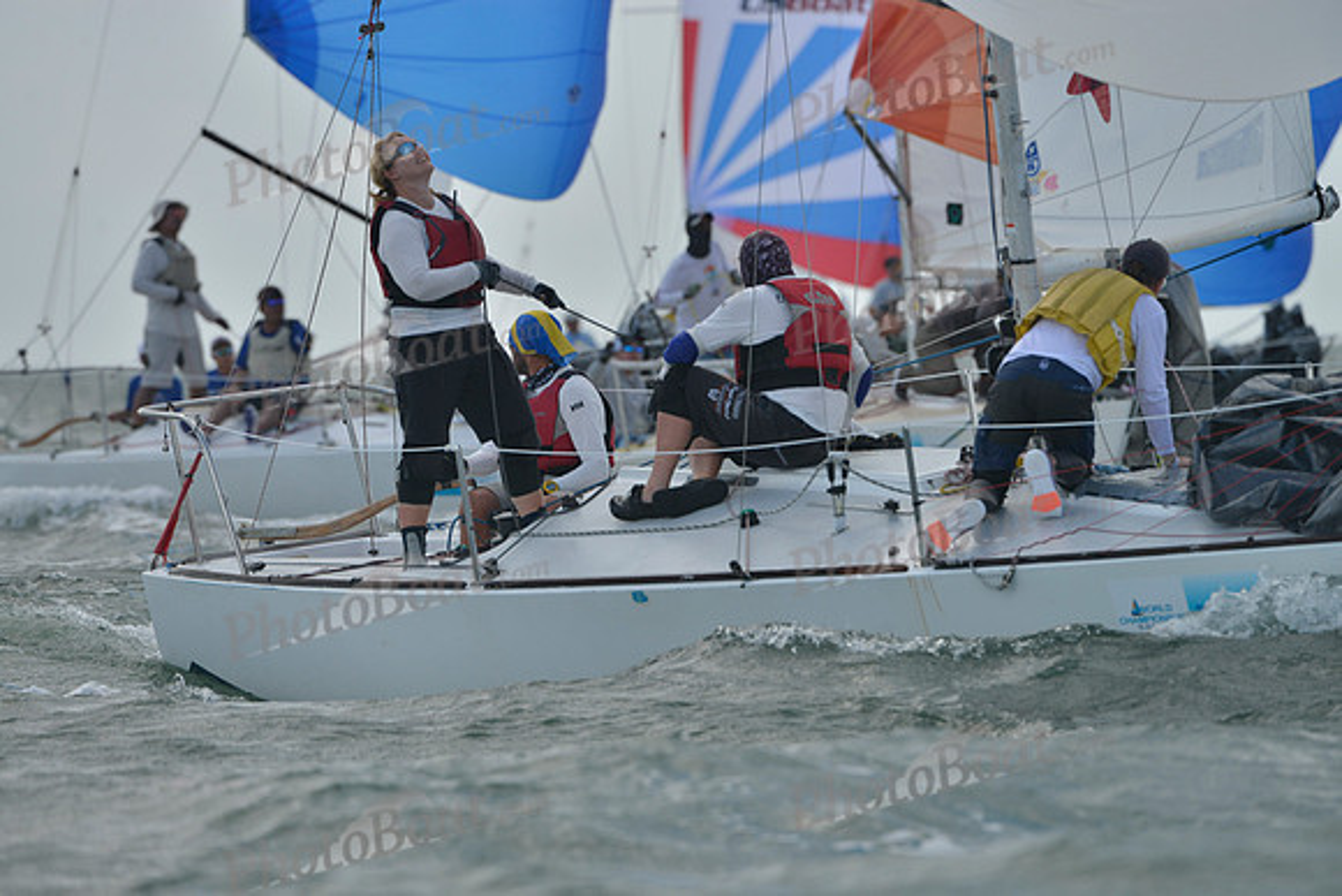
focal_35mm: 400
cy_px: 448
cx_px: 671
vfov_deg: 3.4
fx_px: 14914
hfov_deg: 5.2
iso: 280
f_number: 6.3
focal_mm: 400
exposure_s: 1/1250
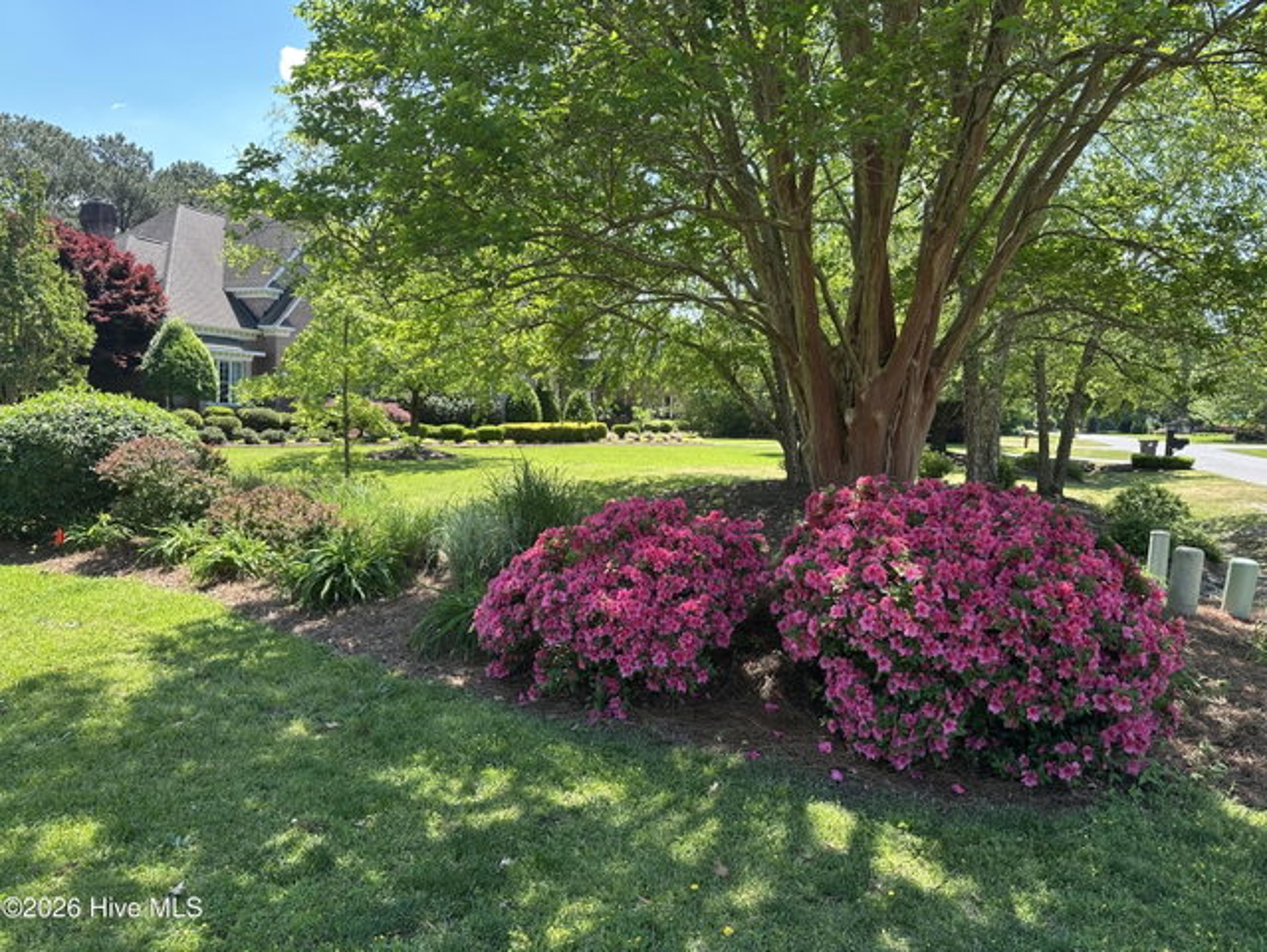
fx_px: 879
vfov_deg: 56.9
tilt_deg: -4.7
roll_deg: -1.5
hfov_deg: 71.6
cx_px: 634
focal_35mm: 24
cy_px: 476
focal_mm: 6.86
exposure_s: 1/718
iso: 80
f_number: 1.78
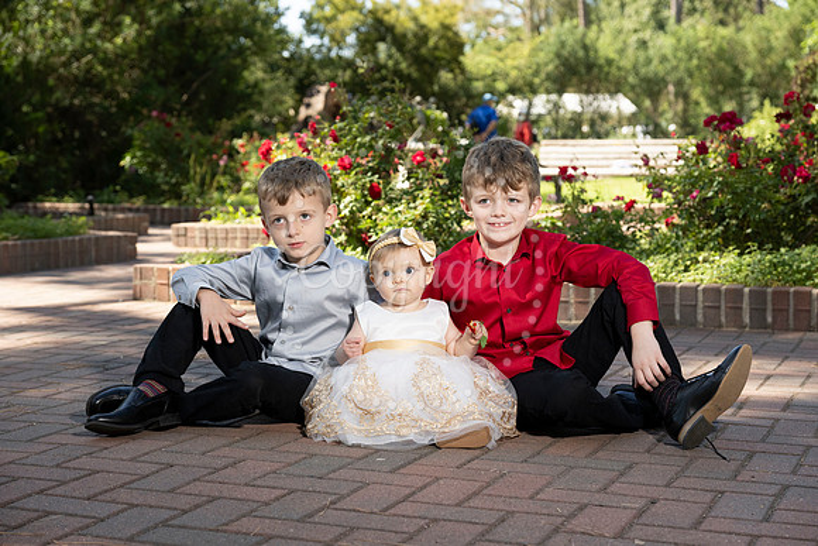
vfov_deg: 21.9
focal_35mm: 62
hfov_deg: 32.4
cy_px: 273
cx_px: 409
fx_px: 1409
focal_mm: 62
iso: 500
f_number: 5
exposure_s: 1/200
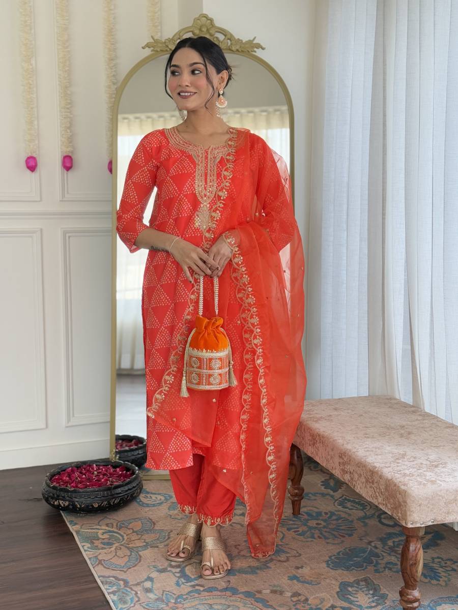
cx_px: 229
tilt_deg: -7.0
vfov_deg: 39.7
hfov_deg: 30.3
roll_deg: +0.0
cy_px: 305
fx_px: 847
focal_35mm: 48
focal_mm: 6.76
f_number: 1.78
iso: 200
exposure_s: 1/121
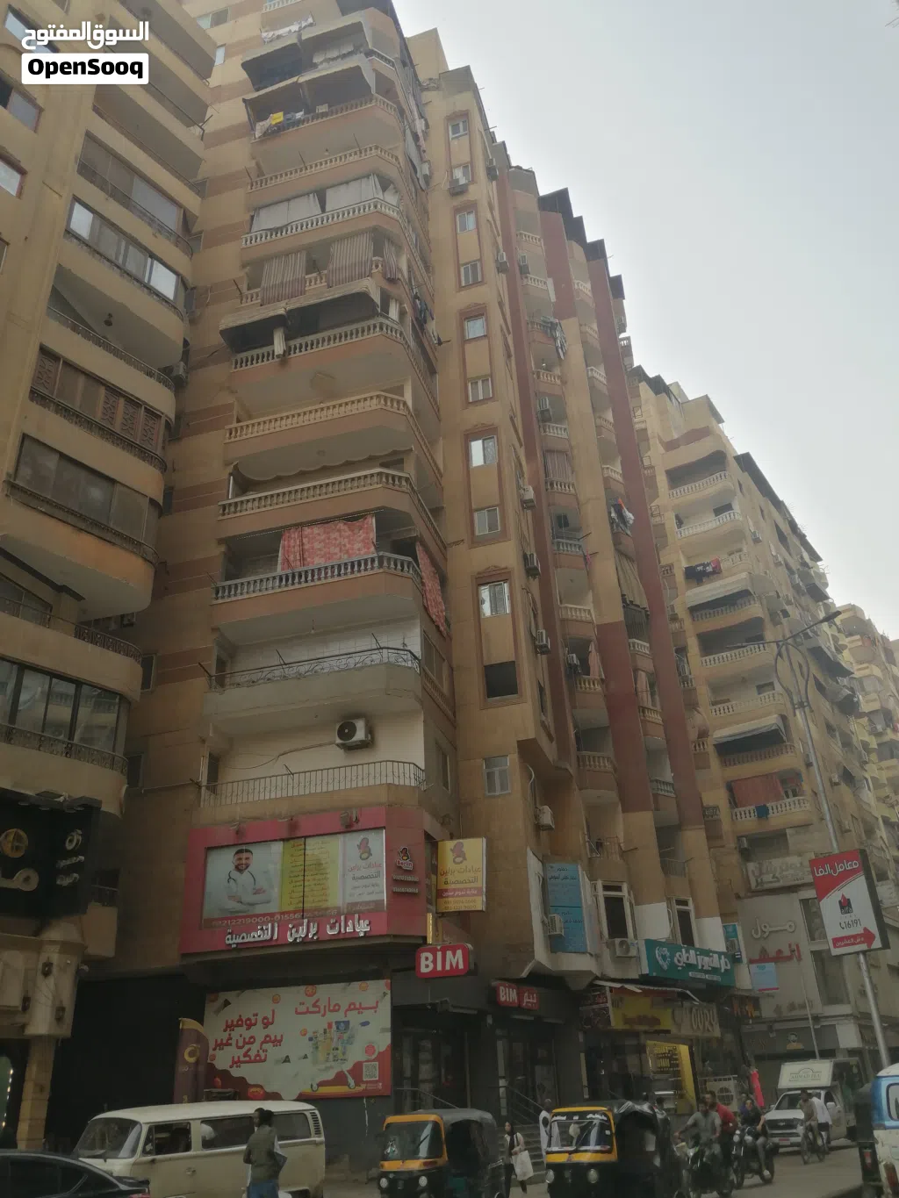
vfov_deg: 65.3
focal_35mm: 27
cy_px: 599
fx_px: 935
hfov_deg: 51.4
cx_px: 450
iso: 50
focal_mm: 3.96
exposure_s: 1/684
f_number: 1.8
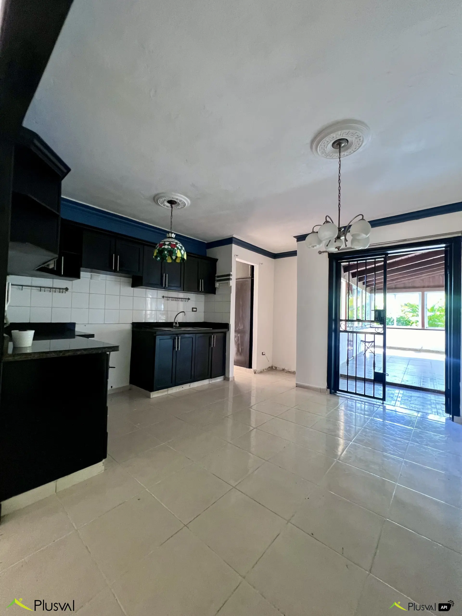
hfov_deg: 89.9
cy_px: 308
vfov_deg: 106.2
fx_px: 231
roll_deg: -2.3
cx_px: 231
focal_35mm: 13
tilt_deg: +2.6
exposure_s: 1/60
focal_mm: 1.57
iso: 320
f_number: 1.8
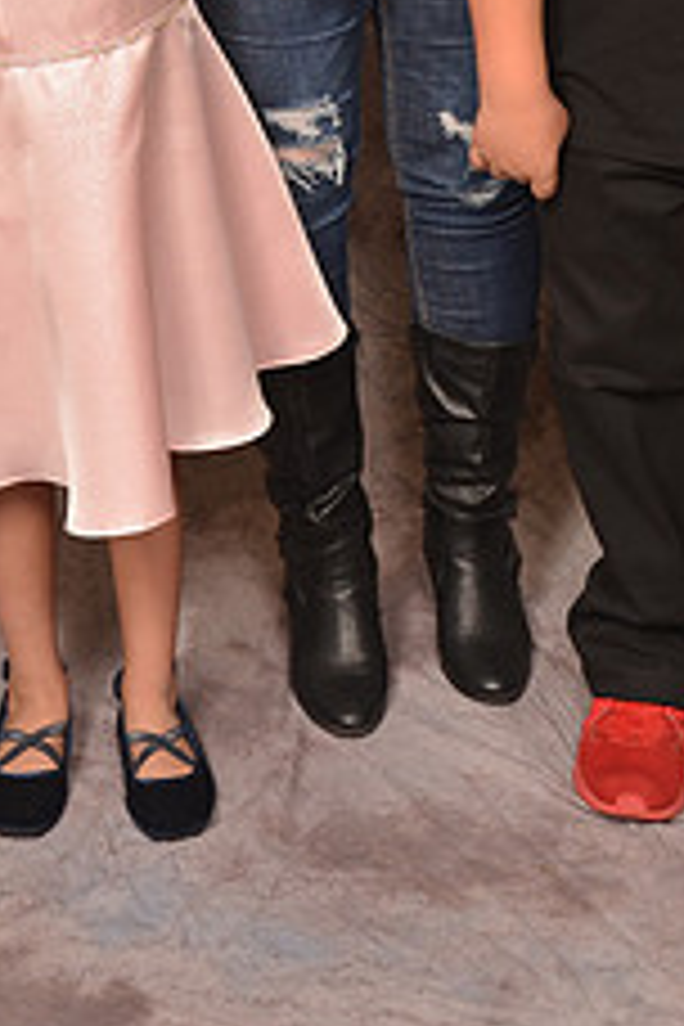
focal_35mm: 99
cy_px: -171
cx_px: 351
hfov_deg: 13.8
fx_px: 2821
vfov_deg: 19.5
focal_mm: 26
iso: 200
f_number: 5.6
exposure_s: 1/60
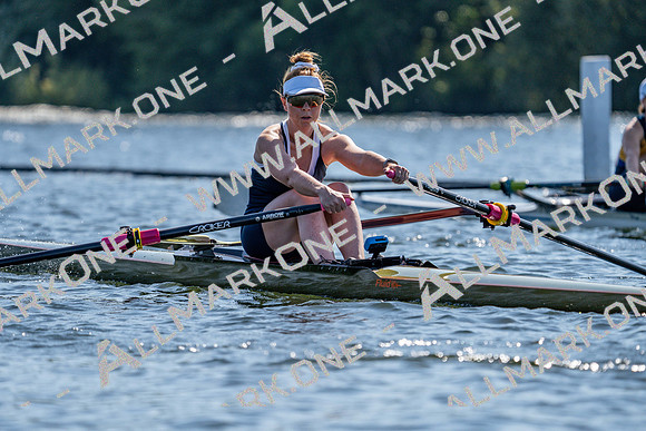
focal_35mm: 382
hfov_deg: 5.4
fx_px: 6856
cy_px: 216
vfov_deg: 3.6
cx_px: 323
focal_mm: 382
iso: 200
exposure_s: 1/1600
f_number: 6.3
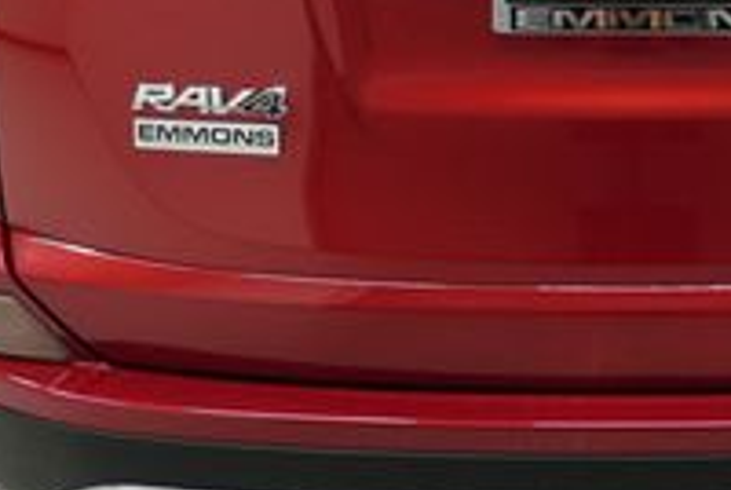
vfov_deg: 13.5
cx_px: 651
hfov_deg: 20.2
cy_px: -86
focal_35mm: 99
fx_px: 2013
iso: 800
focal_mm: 21
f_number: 5.6
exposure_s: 1/200
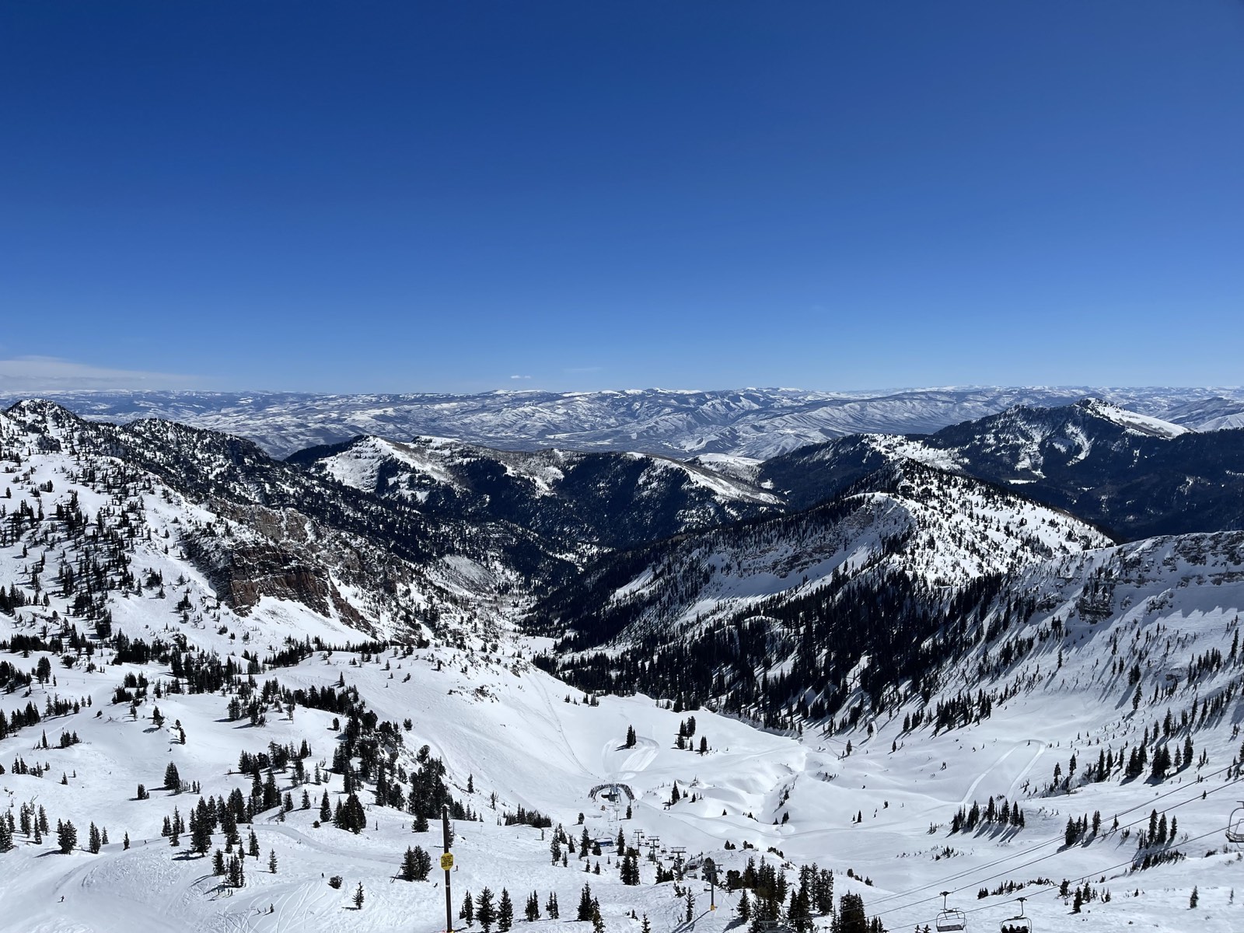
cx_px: 622
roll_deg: +0.2
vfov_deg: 53.1
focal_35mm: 26
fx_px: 934
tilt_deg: -6.0
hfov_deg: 67.3
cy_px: 466
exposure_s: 1/13514
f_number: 1.6
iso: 32
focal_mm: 5.1
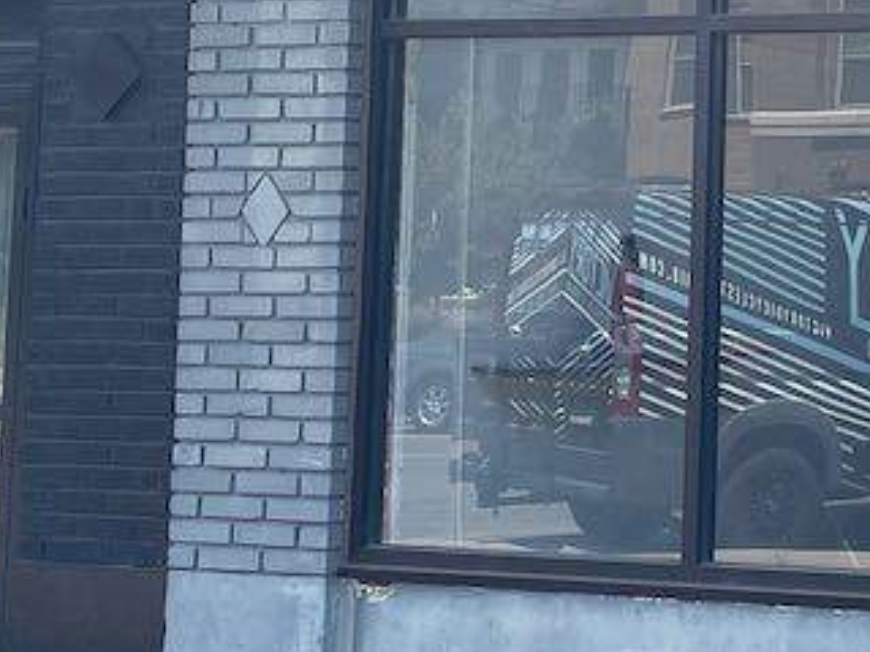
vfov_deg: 14.0
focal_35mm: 104
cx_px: 1055
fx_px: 2614
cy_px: -30
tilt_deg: +7.0
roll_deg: -0.4
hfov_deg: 17.9
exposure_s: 1/997
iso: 32
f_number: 1.6
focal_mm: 4.2
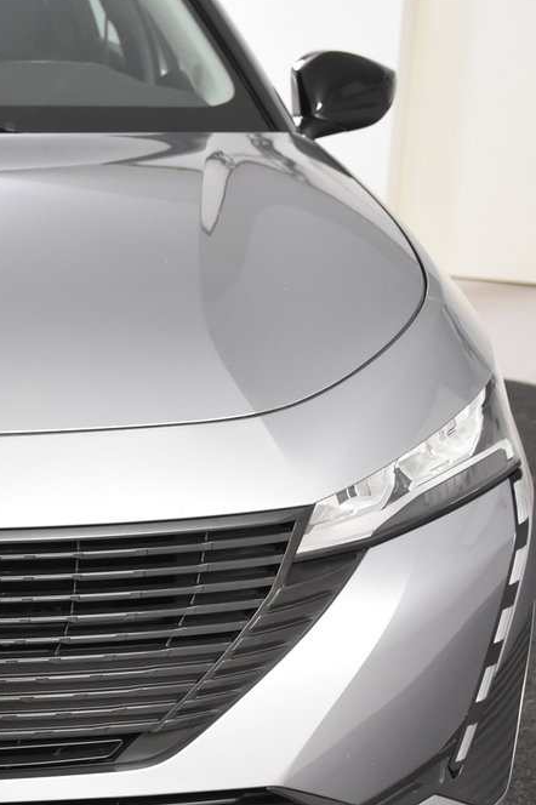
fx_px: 1811
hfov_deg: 16.0
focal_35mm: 81
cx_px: -162
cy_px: 509
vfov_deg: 25.0
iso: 1600
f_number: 4.5
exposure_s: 1/80
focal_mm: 28
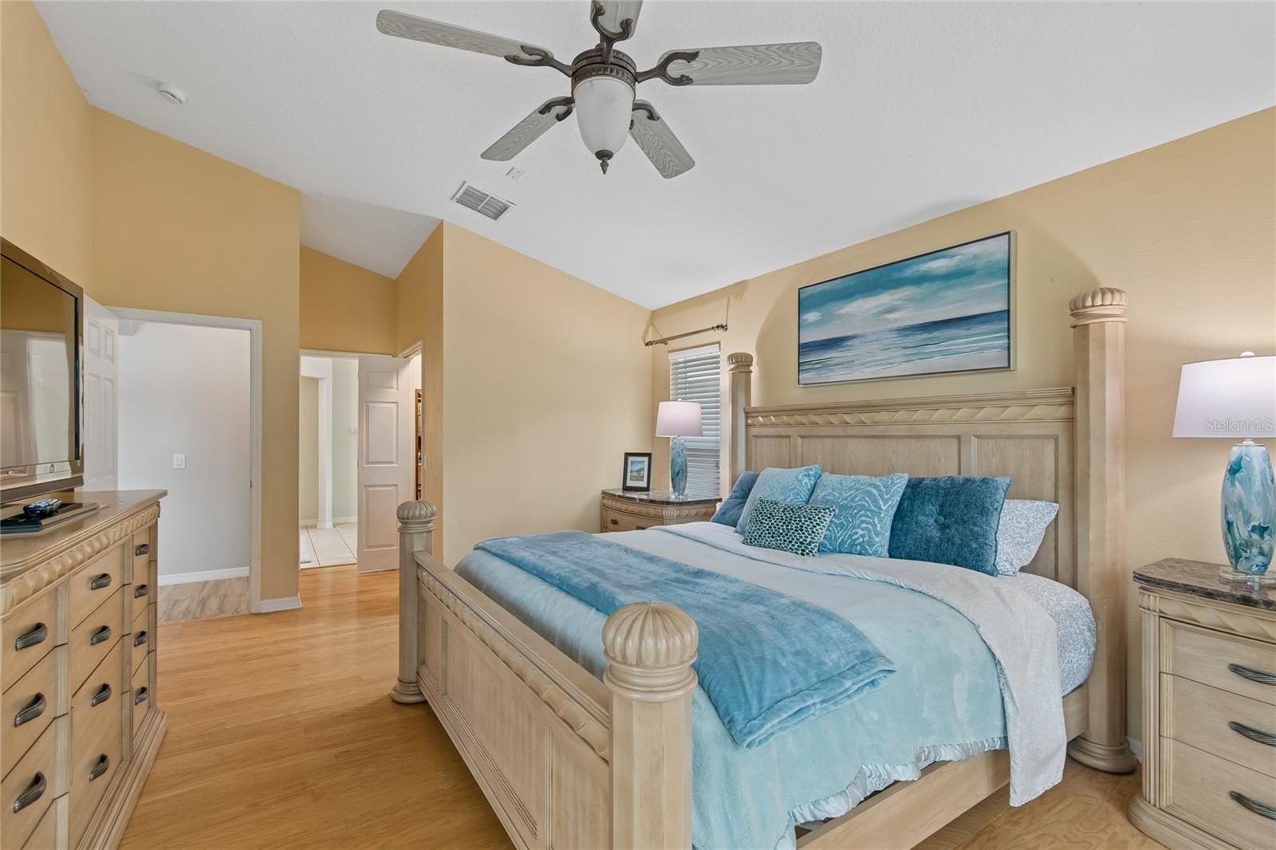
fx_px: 532
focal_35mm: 15
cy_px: 425
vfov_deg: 77.3
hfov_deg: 100.4
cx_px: 638
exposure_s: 1/5
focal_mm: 10
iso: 100
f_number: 7.1
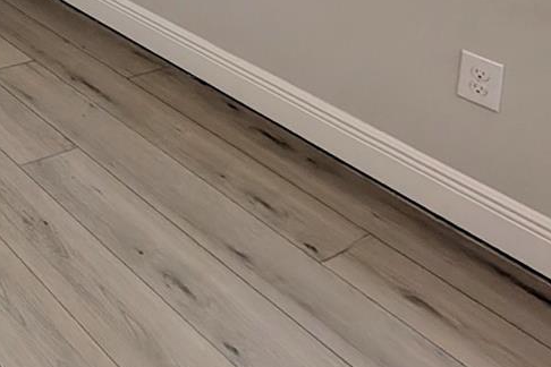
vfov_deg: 22.2
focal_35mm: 41
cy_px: -268
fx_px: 627
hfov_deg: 30.2
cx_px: -249
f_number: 1.7
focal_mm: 2.02
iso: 57
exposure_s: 1/165
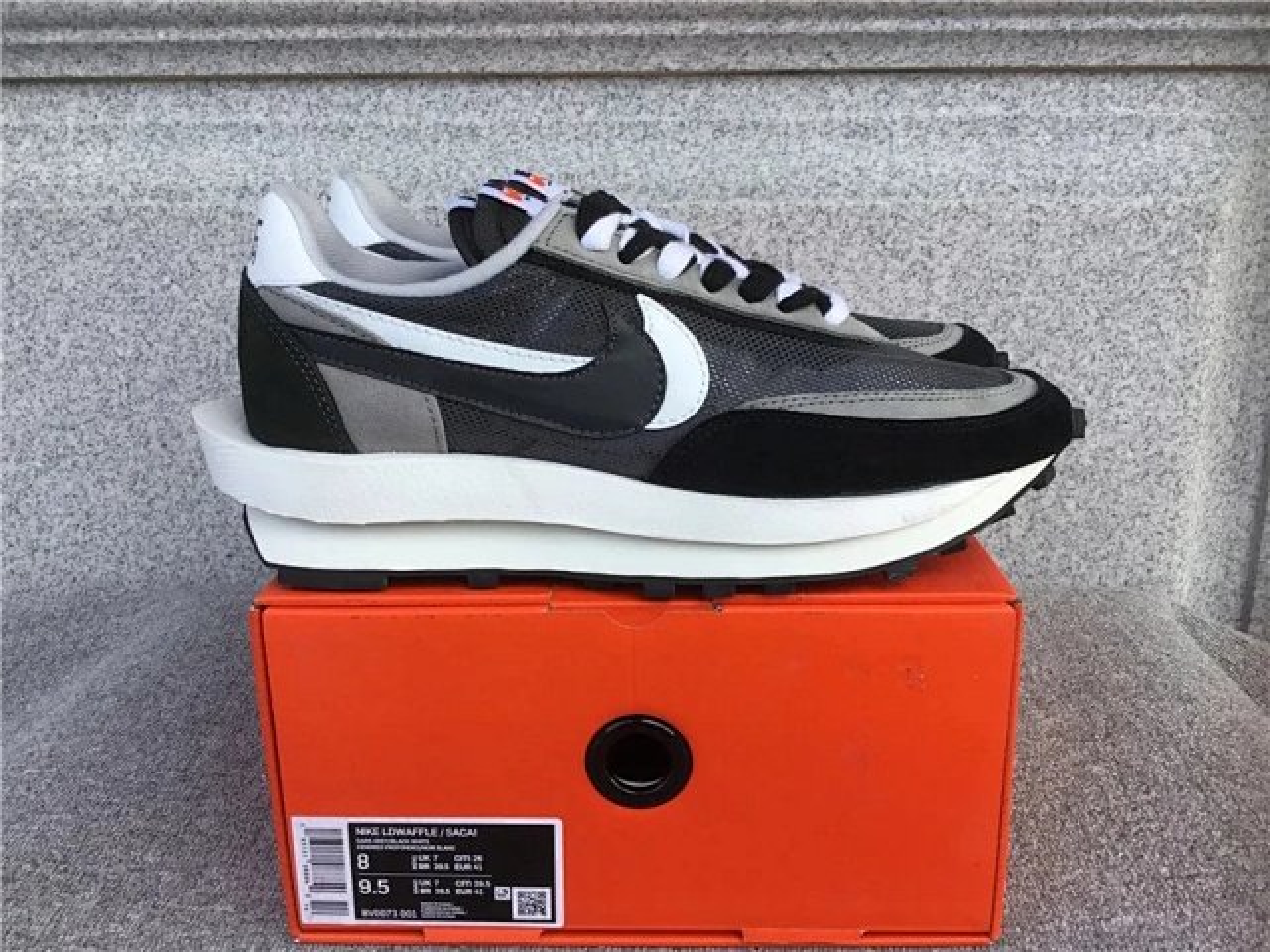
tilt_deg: -16.1
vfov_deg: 45.4
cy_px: 476
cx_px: 635
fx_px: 1137
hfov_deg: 58.4
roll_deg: +1.2
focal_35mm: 31
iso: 25
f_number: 2.4
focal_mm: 3.3
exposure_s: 1/270
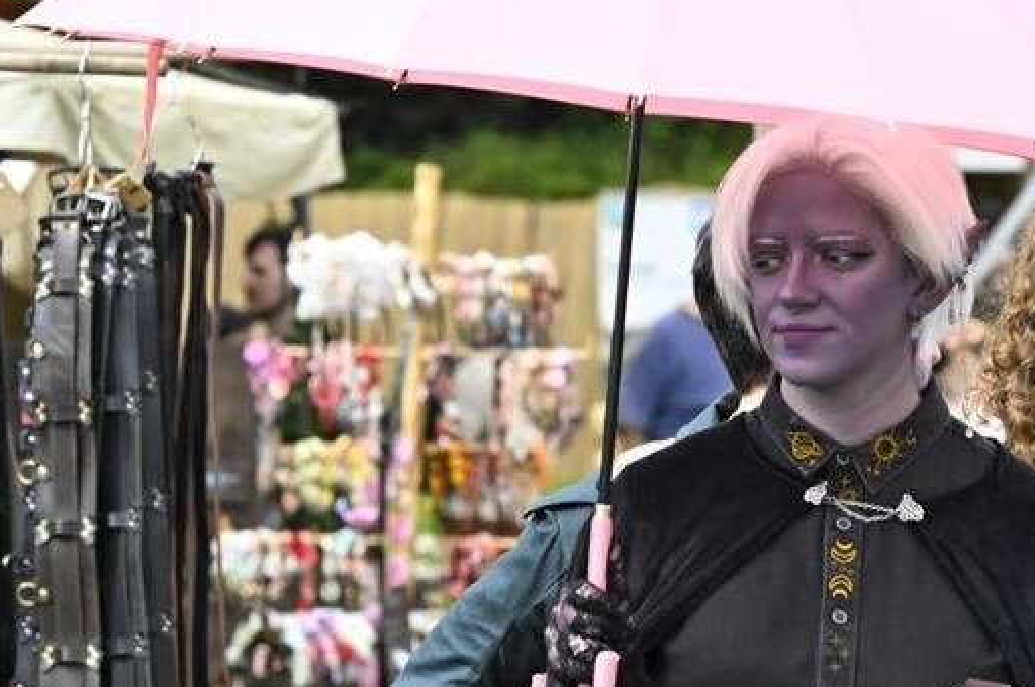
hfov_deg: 5.1
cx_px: 869
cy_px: 231
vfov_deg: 3.4
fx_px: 11686
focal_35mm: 407
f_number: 11
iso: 8000
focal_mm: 210
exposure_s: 1/3200
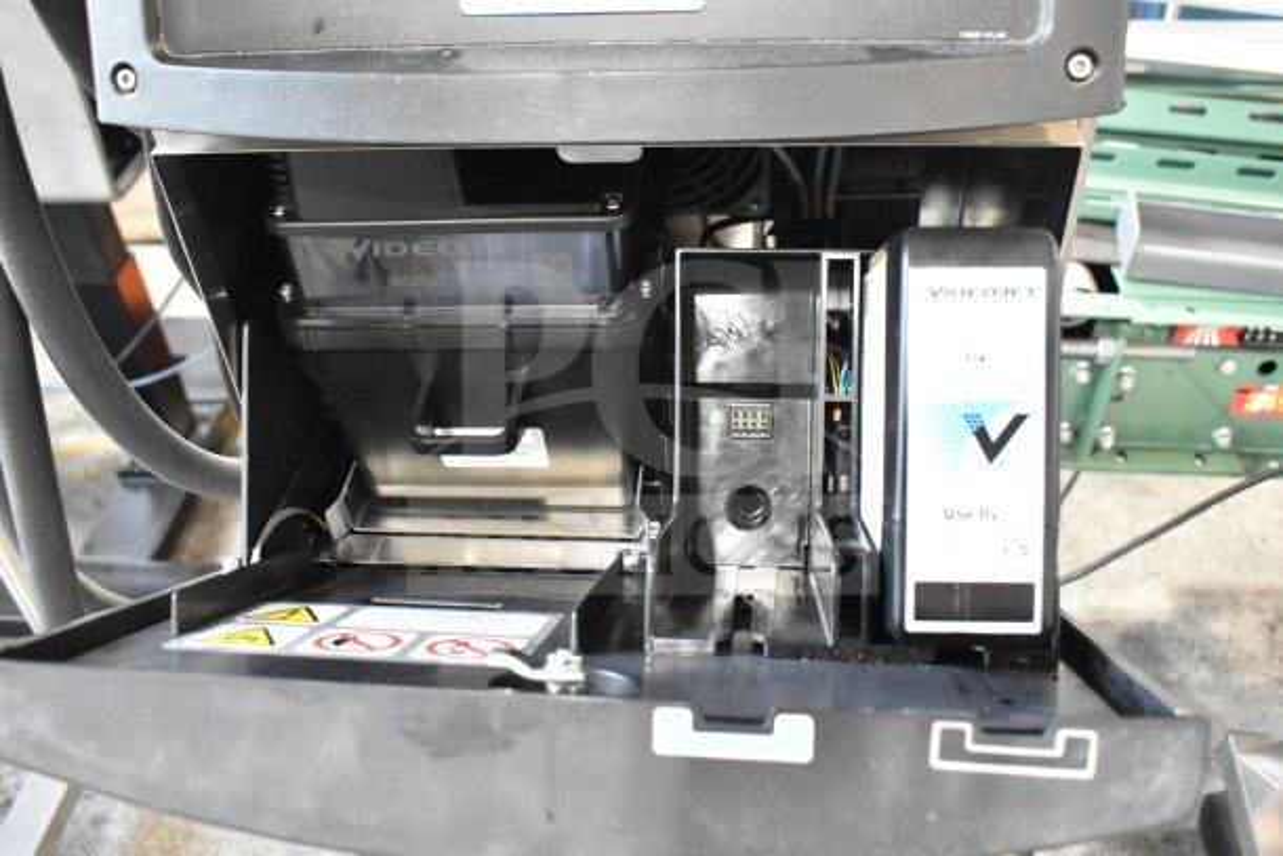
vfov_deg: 40.0
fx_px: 1176
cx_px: 642
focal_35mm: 33
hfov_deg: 57.2
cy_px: 428
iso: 6400
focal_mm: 22
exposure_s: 1/125
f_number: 5.6
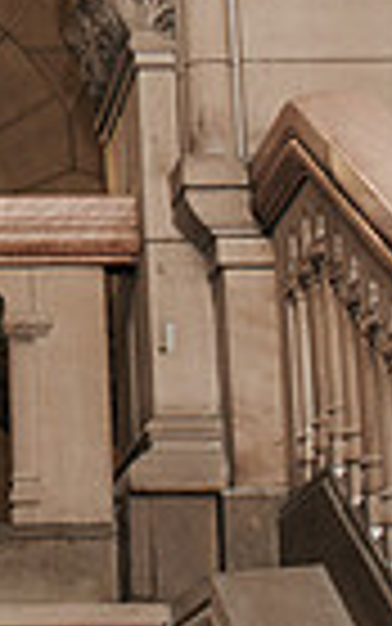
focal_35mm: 169
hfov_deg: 7.5
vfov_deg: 12.2
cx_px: -335
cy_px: -89
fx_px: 2886
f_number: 3.2
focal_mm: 35
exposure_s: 1/125
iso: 1000
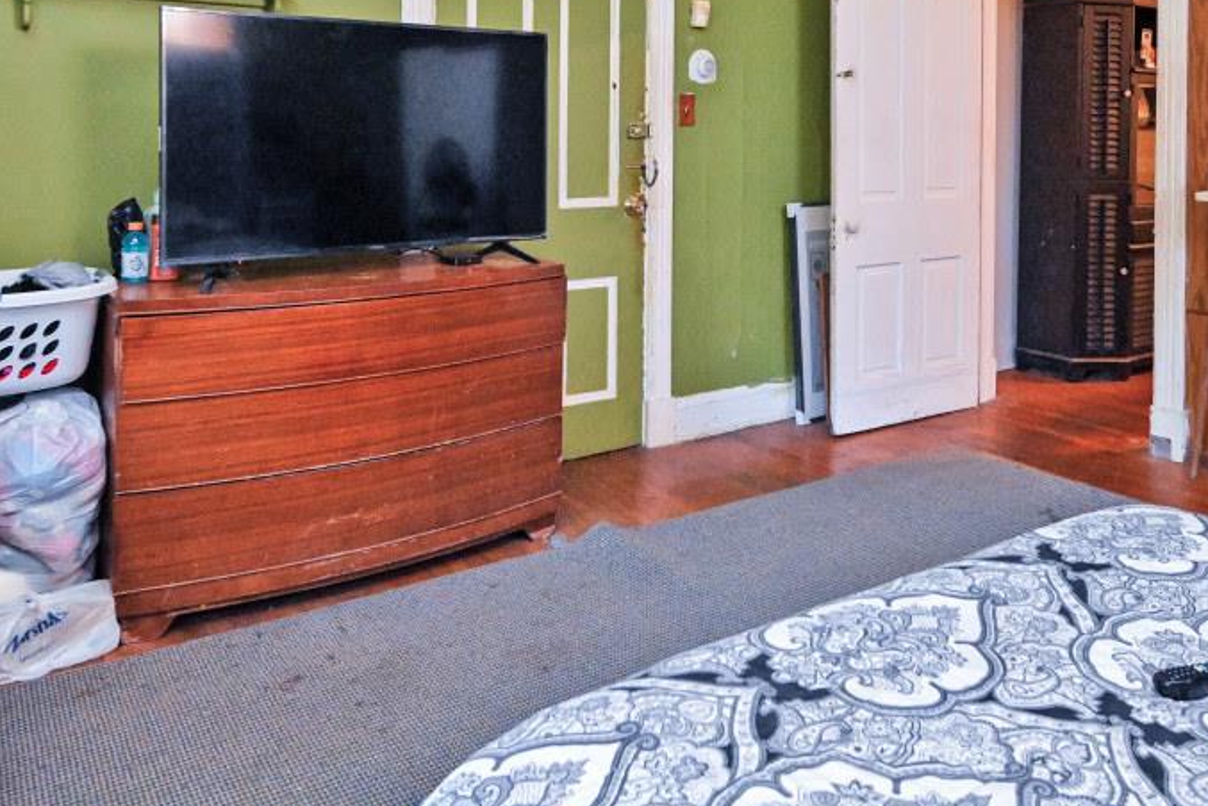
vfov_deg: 40.1
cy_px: 127
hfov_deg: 60.1
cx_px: 680
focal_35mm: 31
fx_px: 1041
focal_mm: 14
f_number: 4
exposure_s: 1/60
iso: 5600
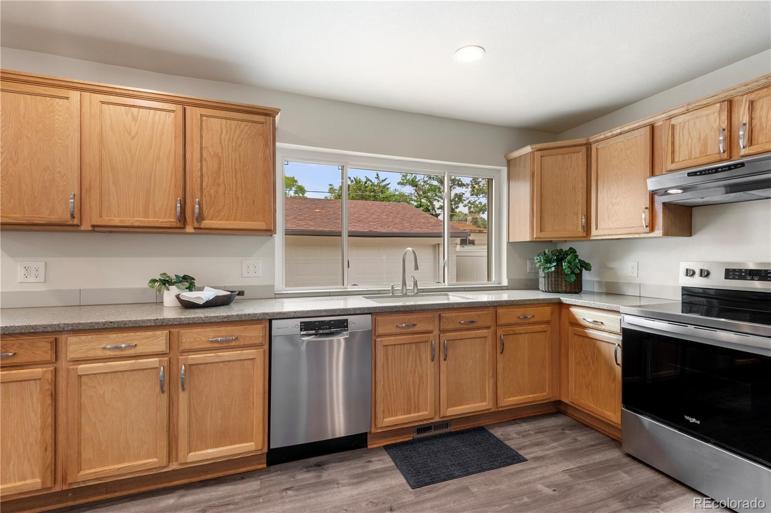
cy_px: 256
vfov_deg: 73.7
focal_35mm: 16
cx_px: 386
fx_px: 343
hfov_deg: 96.7
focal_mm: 16
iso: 250
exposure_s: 1/4
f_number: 11
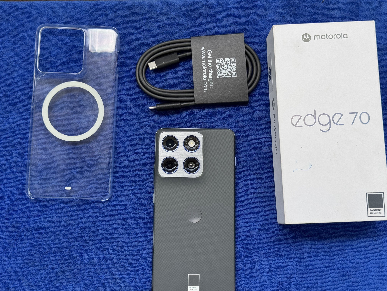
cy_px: 146
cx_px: 194
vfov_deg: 30.3
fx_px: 537
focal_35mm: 48
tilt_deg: -83.3
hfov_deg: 39.7
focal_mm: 6.76
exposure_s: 1/364
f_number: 1.78
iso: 64
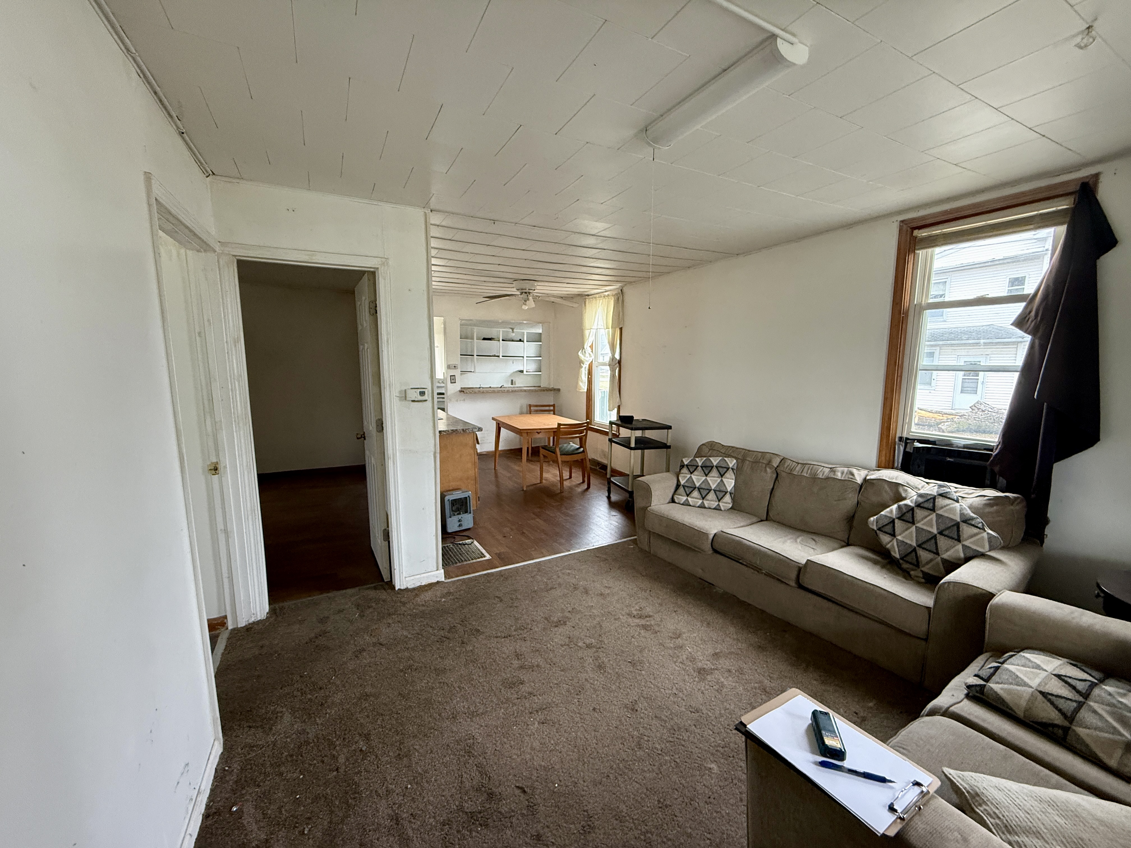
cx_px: 566
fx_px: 457
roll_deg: +0.1
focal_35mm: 14
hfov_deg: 102.1
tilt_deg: -7.7
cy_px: 424
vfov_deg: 85.7
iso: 400
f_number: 2.2
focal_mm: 2.22
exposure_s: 1/69
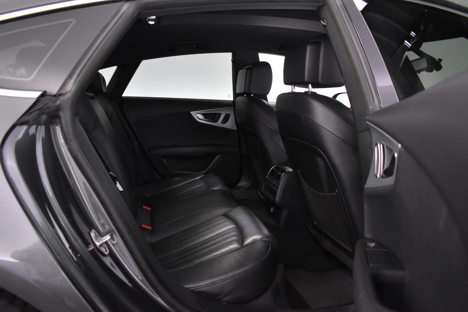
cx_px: 234
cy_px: 156
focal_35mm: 27
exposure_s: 1/30
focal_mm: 18
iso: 2500
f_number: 3.5
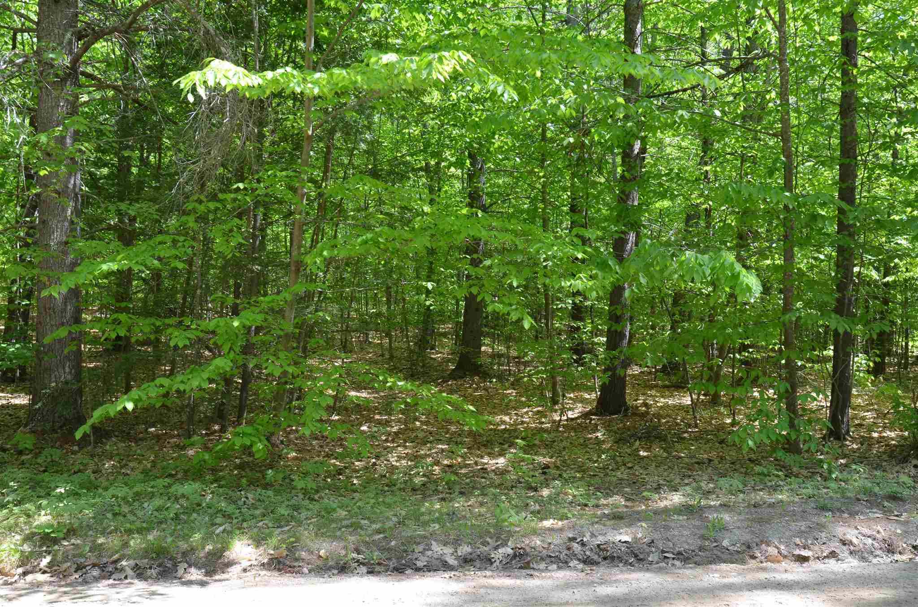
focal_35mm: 30
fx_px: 763
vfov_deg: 43.4
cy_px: 304
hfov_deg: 62.0
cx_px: 459
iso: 250
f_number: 5.6
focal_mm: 20
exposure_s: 1/125
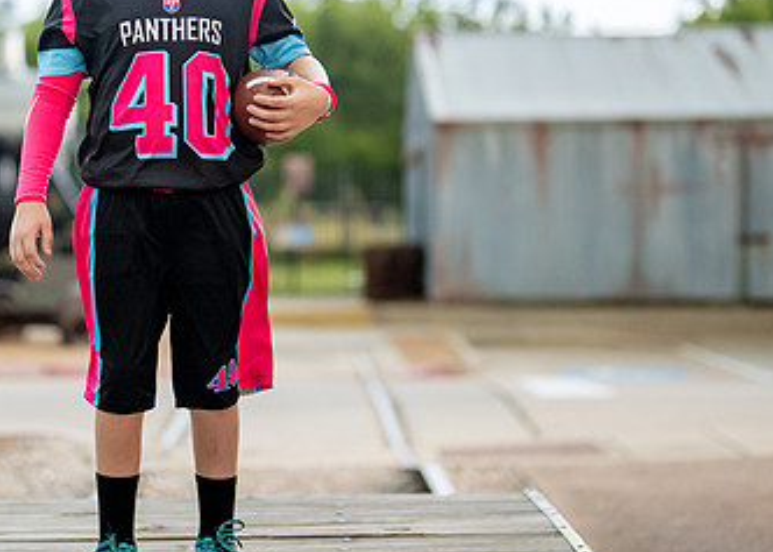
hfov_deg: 19.2
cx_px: 164
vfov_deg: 13.9
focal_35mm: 103
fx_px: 2261
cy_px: 173
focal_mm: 50
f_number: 1.2
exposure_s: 1/400
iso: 1250
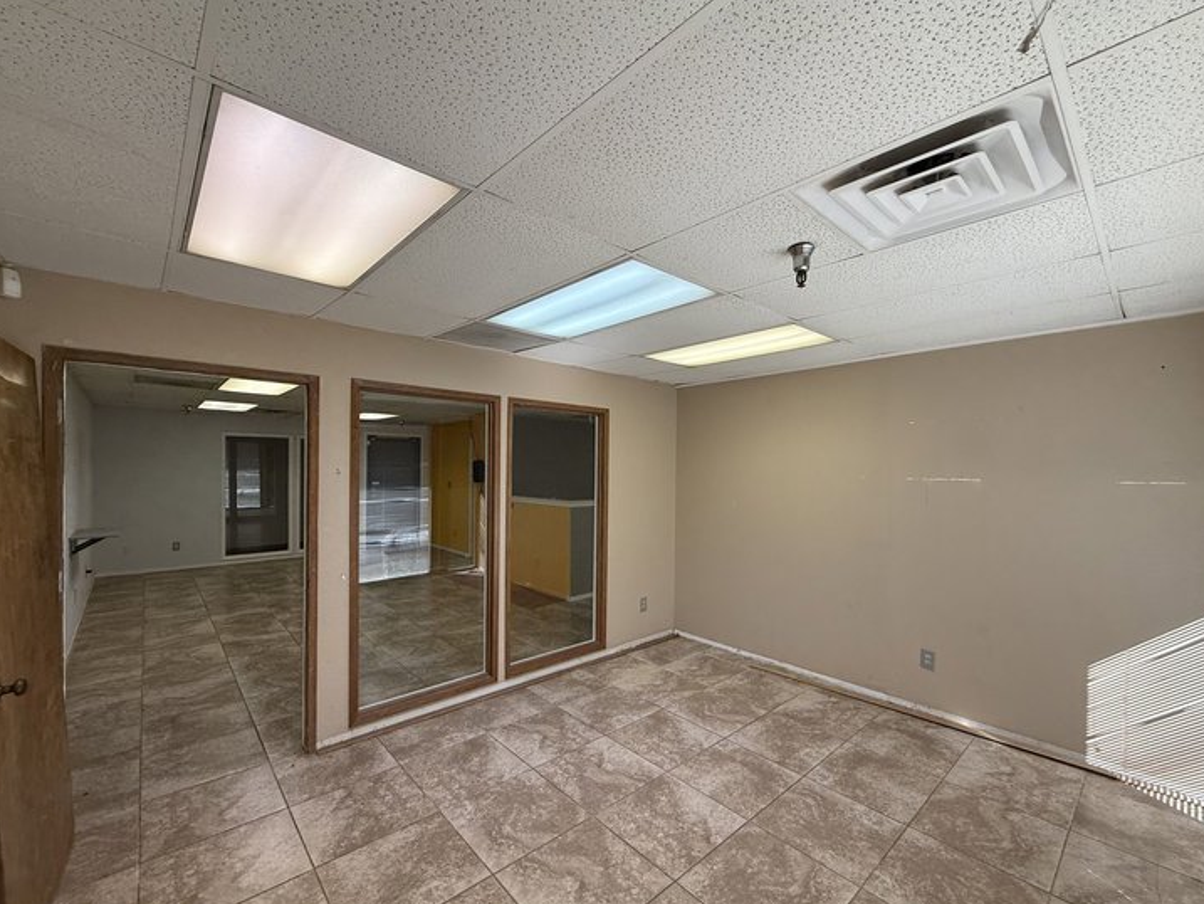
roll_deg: -0.8
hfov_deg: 98.1
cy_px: 470
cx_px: 636
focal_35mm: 15
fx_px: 522
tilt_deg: +0.2
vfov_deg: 81.7
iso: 100
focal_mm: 2.22
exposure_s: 1/120
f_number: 2.2
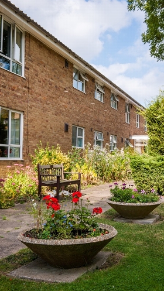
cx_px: 80
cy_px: 145
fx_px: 309
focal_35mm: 40
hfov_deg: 29.7
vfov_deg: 50.5
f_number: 7.1
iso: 200
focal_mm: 38
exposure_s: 1/800
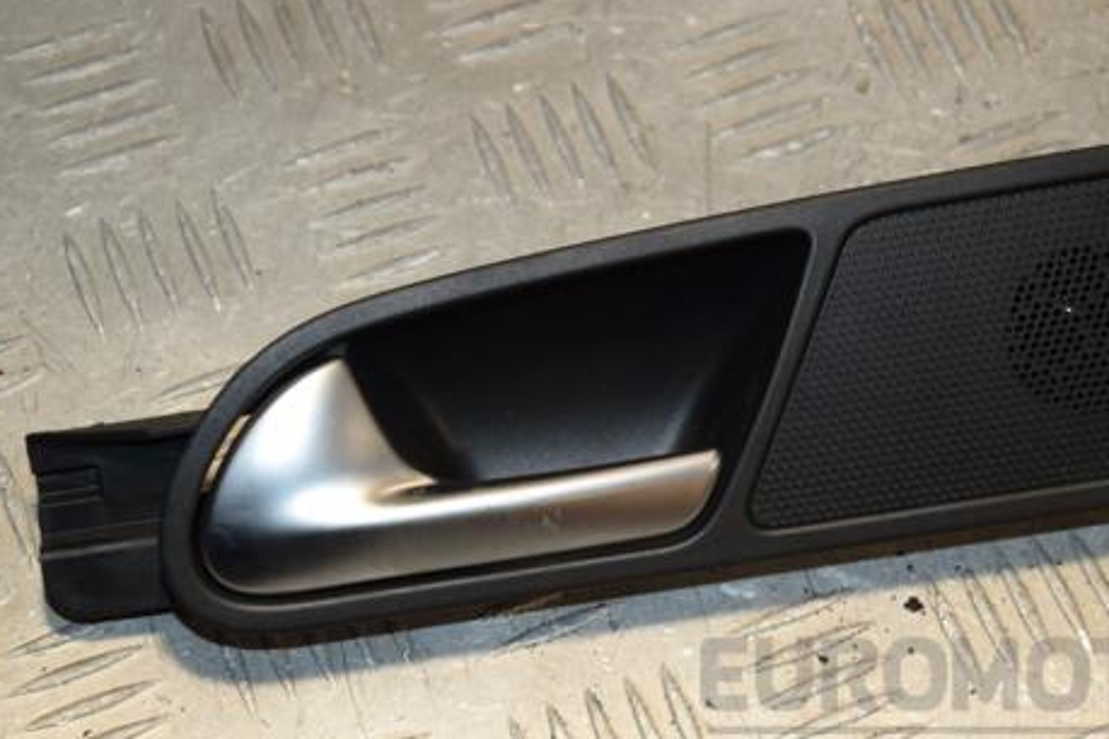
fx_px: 3019
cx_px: 655
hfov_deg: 20.8
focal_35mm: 98
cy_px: 353
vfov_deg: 14.0
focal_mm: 50
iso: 800
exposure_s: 1/200
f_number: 6.3
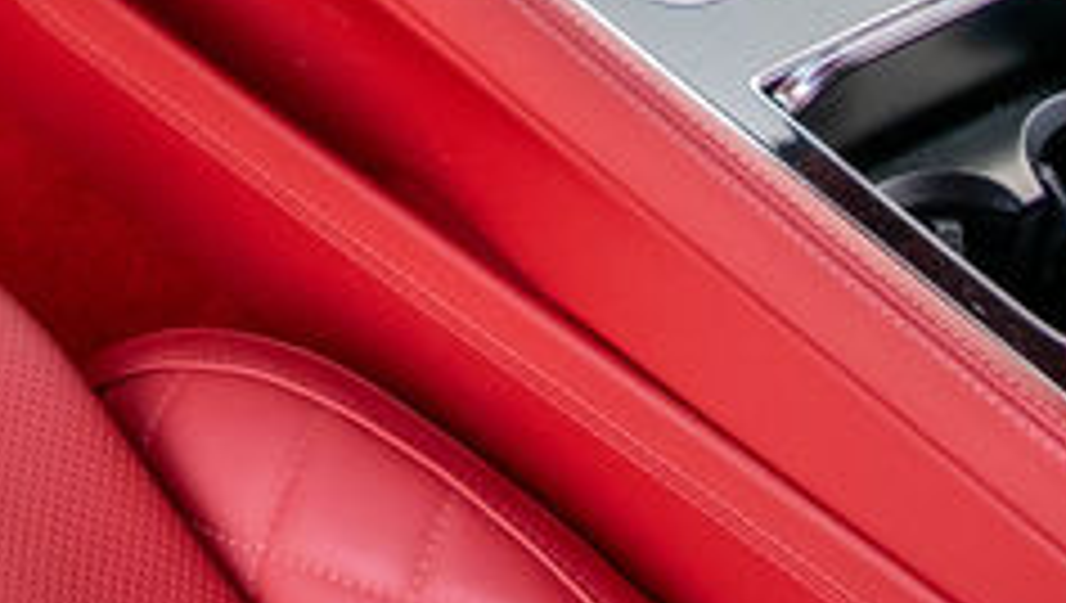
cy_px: -655
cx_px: 18
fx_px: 3453
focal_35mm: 122
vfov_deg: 9.3
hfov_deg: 17.2
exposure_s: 1/80
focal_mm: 18
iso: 400
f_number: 4.5
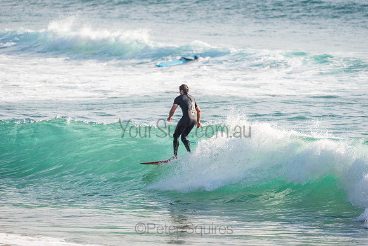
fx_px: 5112
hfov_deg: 4.1
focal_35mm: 500
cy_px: 123
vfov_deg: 2.8
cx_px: 184
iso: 160
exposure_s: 1/320
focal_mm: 500
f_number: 5.6
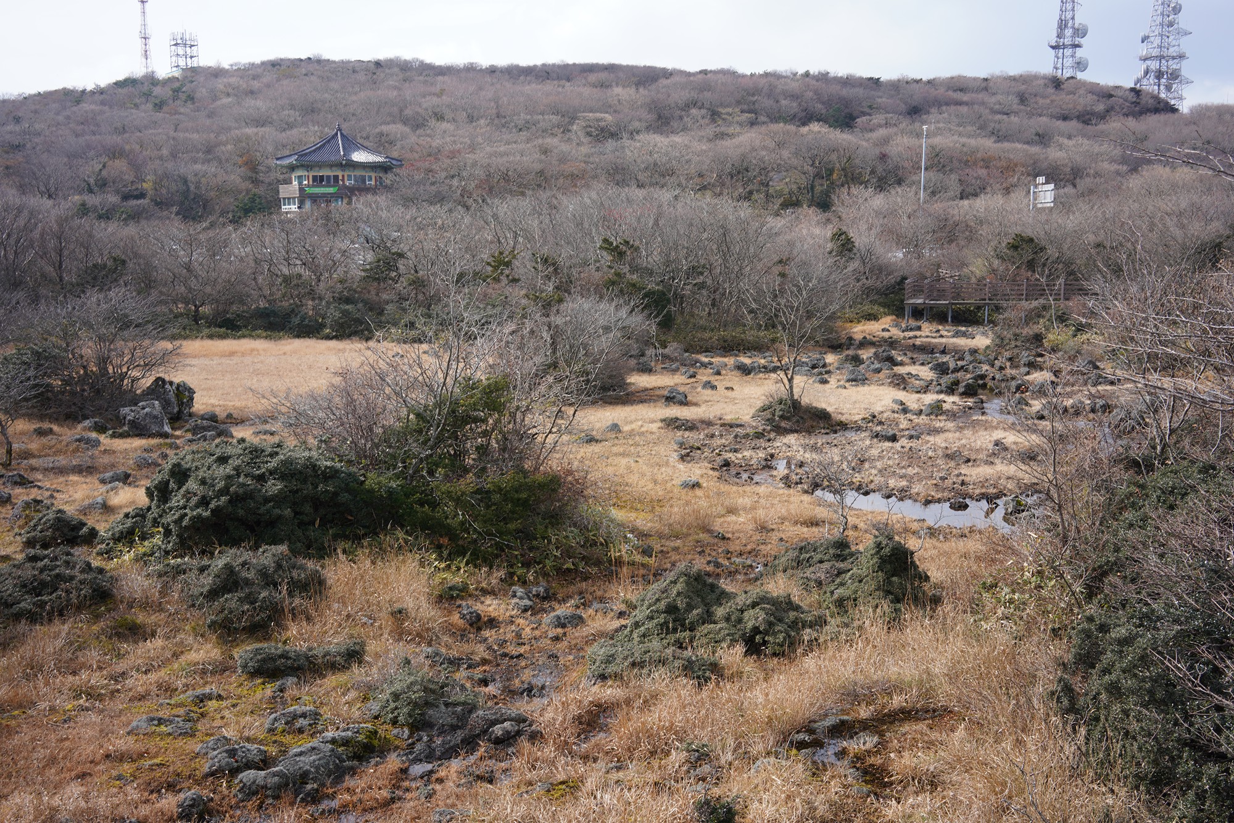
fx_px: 1200
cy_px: 412
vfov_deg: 37.9
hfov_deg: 54.4
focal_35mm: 35
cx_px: 617
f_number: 8
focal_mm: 35
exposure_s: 1/100
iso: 100
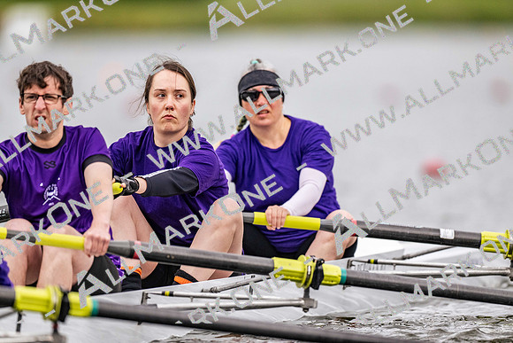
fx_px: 8552
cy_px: 172
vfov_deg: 2.3
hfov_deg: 3.4
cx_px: 256
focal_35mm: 600
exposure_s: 1/2500
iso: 1250
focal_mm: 600
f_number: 4
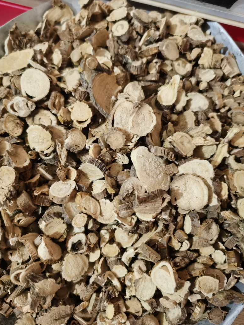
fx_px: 263
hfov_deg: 49.7
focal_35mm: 28
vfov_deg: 63.4
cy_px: 158
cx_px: 120
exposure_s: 1/33.3
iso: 640
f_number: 1.8
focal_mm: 5.58
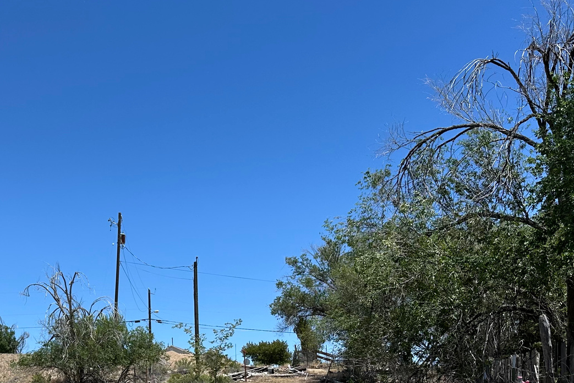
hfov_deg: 39.2
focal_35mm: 49
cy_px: 393
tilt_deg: +1.7
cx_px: 143
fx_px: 781
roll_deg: +0.9
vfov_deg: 26.0
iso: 80
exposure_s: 1/4348
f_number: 1.78
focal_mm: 6.86
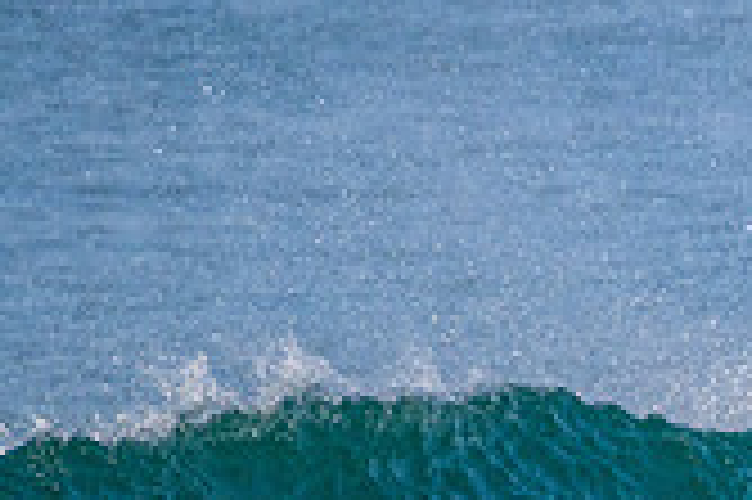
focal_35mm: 2779
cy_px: 610
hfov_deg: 0.7
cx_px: 1198
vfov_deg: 0.5
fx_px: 57992
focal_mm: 800
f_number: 11
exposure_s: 1/2000
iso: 2000
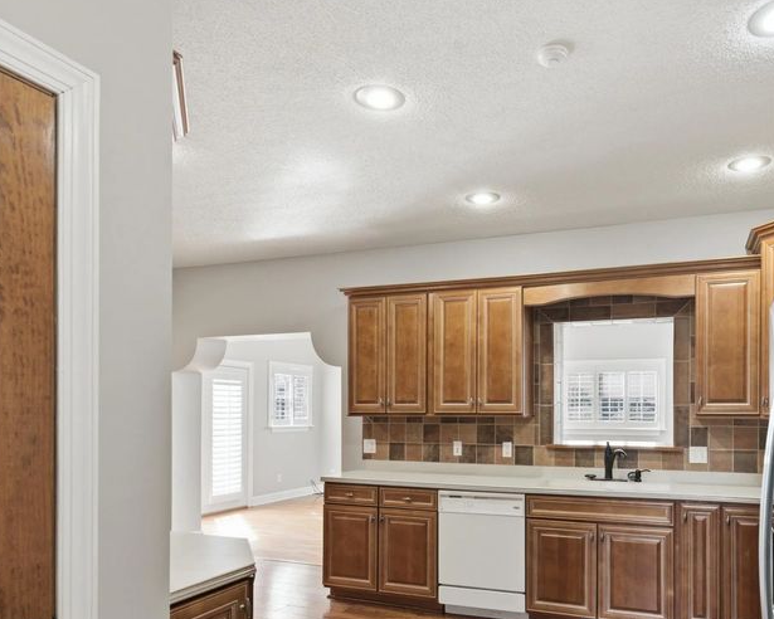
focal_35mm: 25
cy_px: 411
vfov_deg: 55.6
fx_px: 573
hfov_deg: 67.0
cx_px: 486
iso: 400
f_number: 8
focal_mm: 16
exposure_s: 1/125
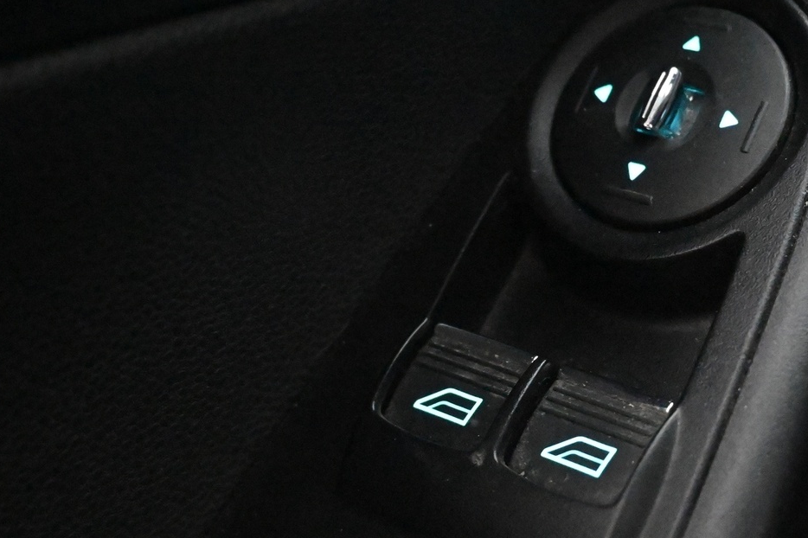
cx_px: 622
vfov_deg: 22.7
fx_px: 1343
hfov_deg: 32.7
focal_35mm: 60
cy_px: 258
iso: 18000
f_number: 4.2
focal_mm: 23
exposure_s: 1/40
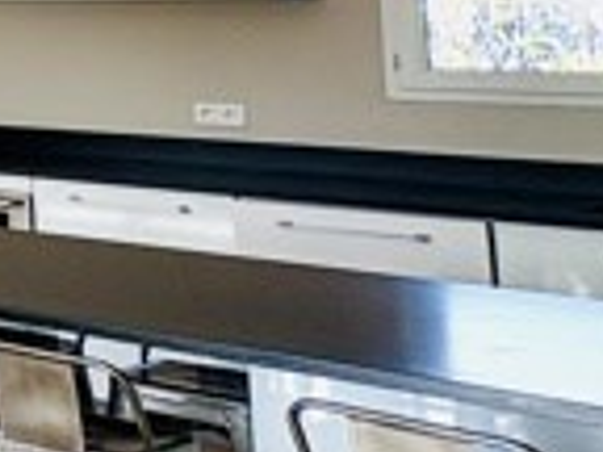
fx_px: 1359
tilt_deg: +1.7
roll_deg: +0.5
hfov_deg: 13.6
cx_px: -980
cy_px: -63
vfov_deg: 18.1
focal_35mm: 78
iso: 50
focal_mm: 2.22
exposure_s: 1/314
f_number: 2.2
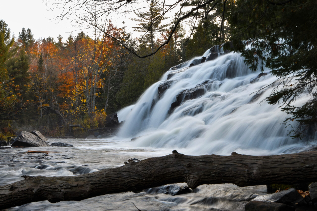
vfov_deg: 30.9
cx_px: 158
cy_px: 106
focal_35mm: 44
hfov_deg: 45.0
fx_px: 383
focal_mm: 29
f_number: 22
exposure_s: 1/5
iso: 50
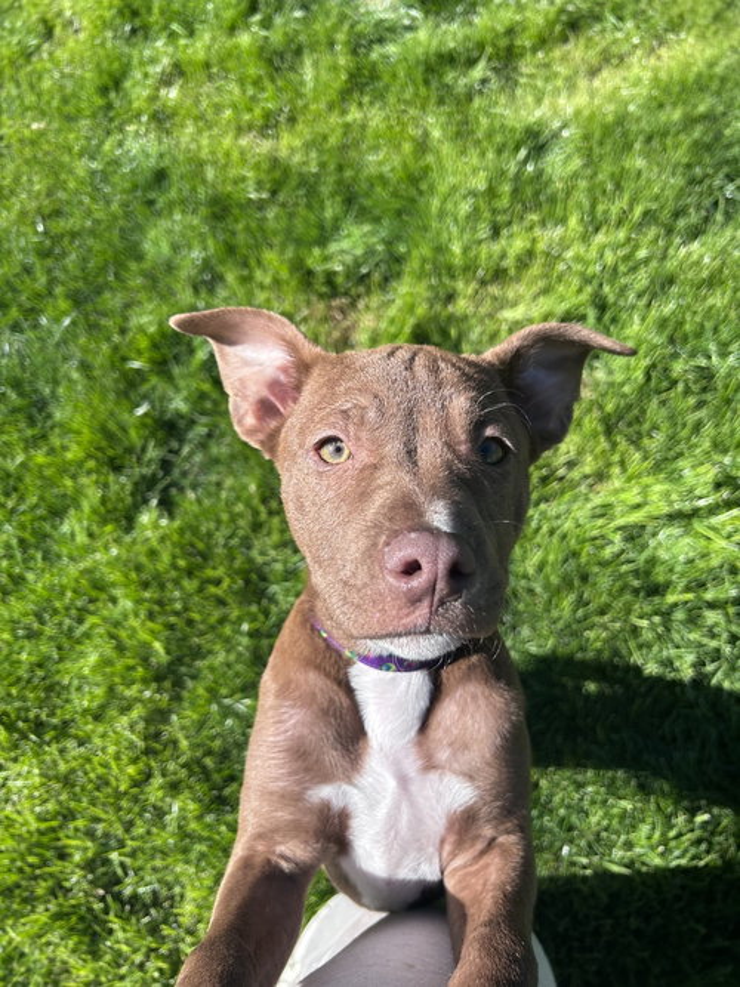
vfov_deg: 67.3
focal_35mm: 26
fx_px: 741
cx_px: 370
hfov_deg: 53.0
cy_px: 494
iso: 50
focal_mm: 5.7
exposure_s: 1/1575
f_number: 1.5
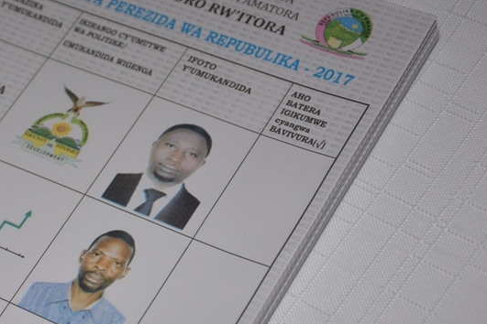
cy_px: 174
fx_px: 1529
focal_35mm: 113
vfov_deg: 12.1
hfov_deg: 17.8
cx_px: 47
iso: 160
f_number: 4.5
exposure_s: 1/60
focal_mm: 40
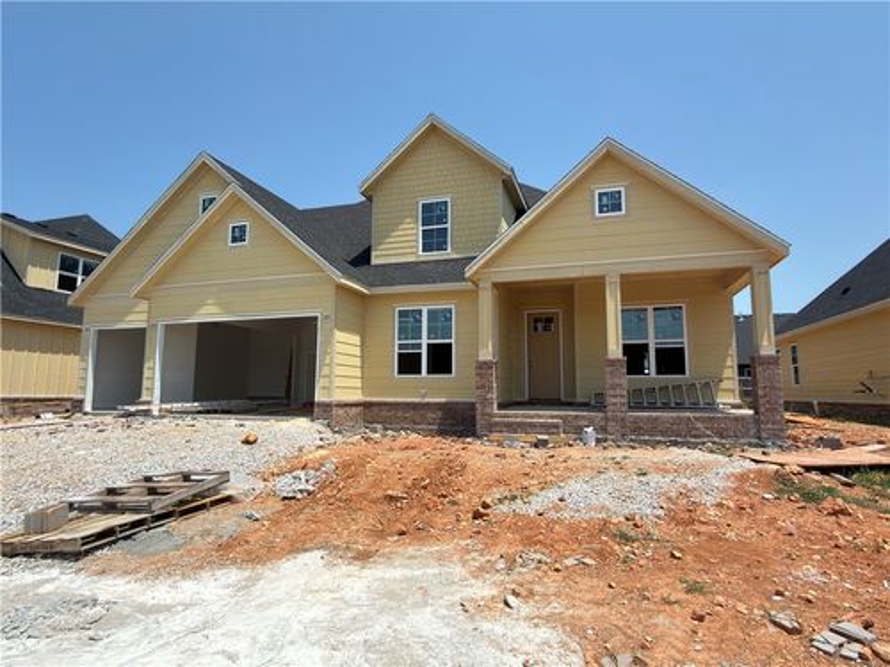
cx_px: 445
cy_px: 334
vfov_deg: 68.7
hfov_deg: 84.7
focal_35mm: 19
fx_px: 489
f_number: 2.2
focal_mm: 2.22
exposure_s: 1/854
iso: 16
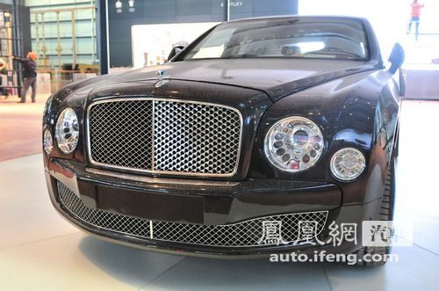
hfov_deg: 53.2
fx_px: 438
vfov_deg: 36.7
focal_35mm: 36
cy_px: 146
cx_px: 220
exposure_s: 1/30
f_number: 4.5
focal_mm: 24
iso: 1250
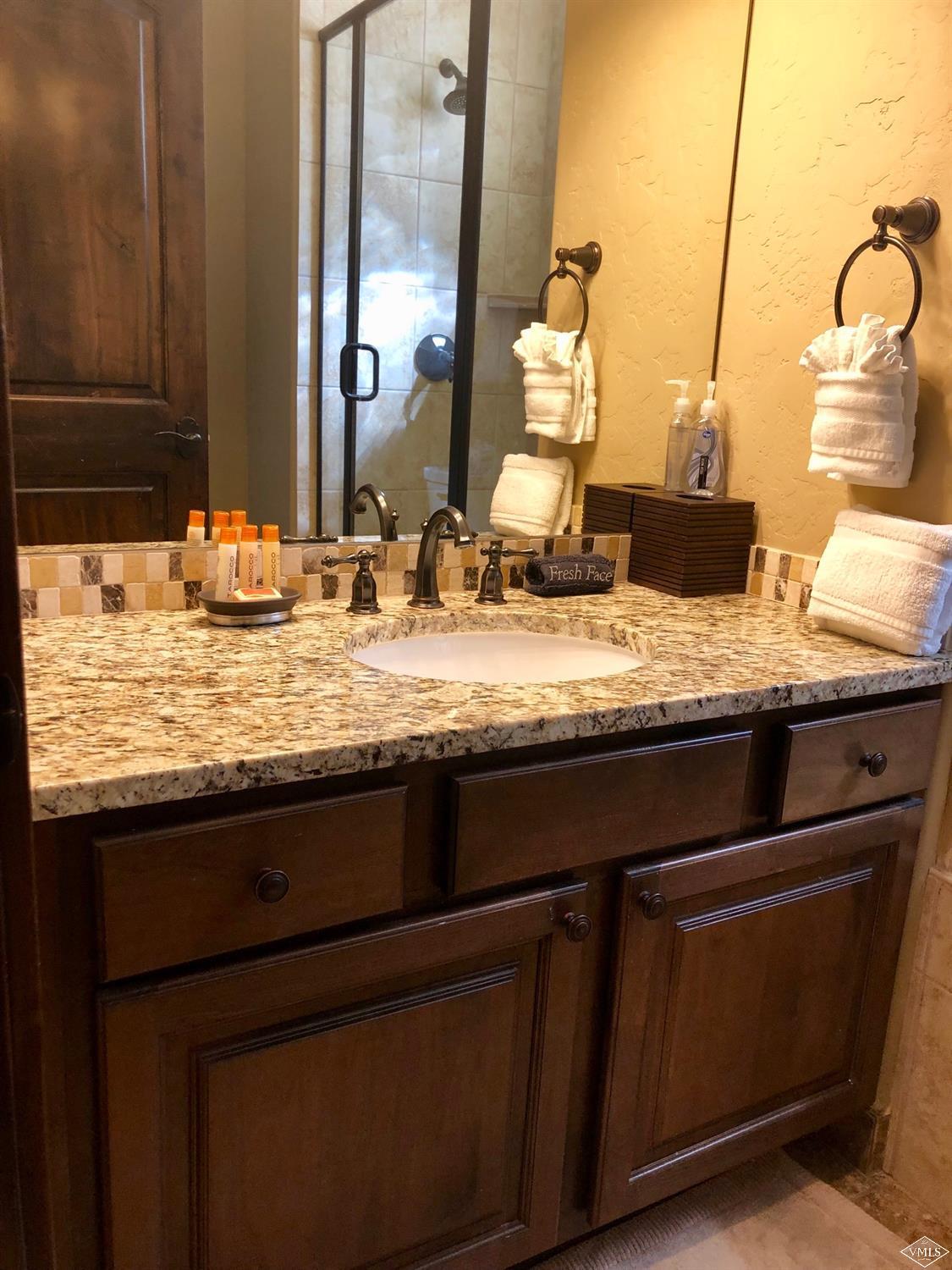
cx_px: 476
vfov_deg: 63.4
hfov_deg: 49.7
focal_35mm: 28
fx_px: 1027
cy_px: 635
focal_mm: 3.99
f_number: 1.8
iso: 32
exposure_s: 1/24
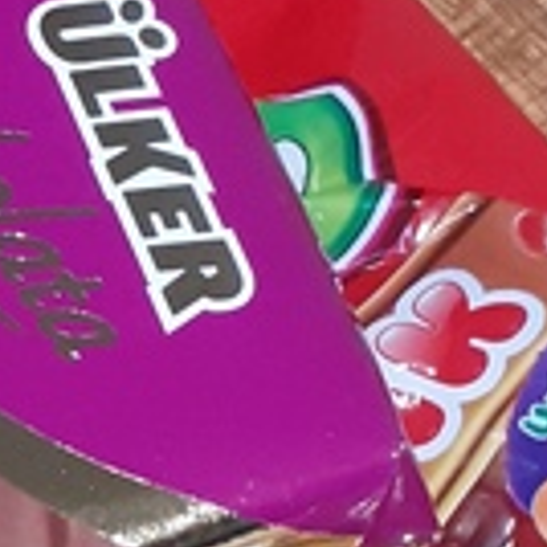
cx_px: -833
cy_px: 1163
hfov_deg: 9.3
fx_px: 2932
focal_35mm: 164
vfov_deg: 9.8
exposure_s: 1/50
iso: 160
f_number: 1.9
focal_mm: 3.6
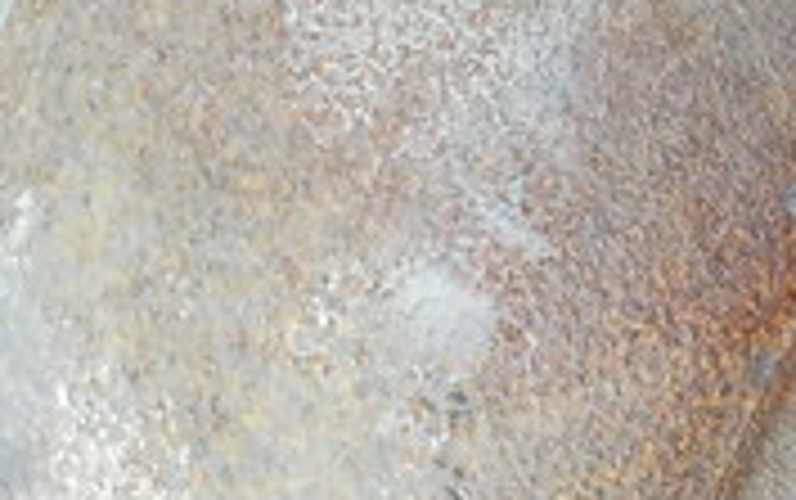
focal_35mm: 115
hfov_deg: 17.9
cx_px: 657
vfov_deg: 11.4
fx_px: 2497
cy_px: 185
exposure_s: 1/30
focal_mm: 4.1
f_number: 3.3
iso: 320
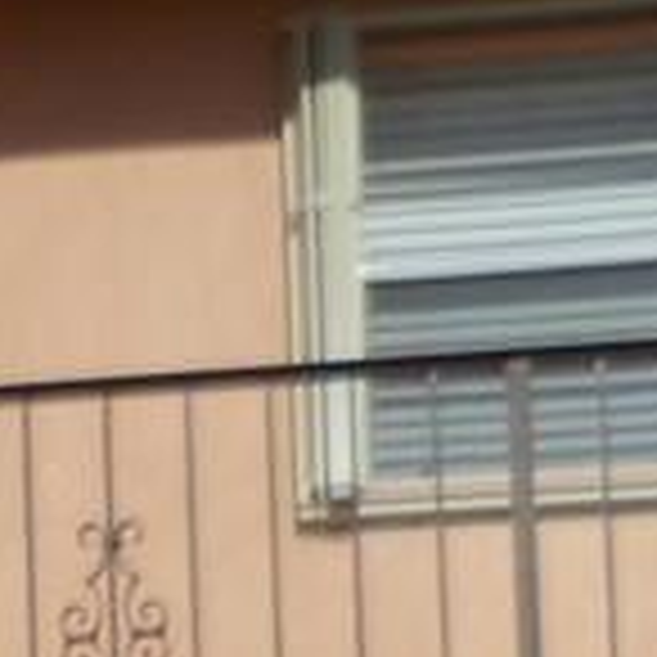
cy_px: 1580
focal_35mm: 217
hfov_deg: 7.5
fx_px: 4660
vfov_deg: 7.5
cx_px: -968
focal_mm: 6.2
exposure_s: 1/500
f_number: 6.2
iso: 80
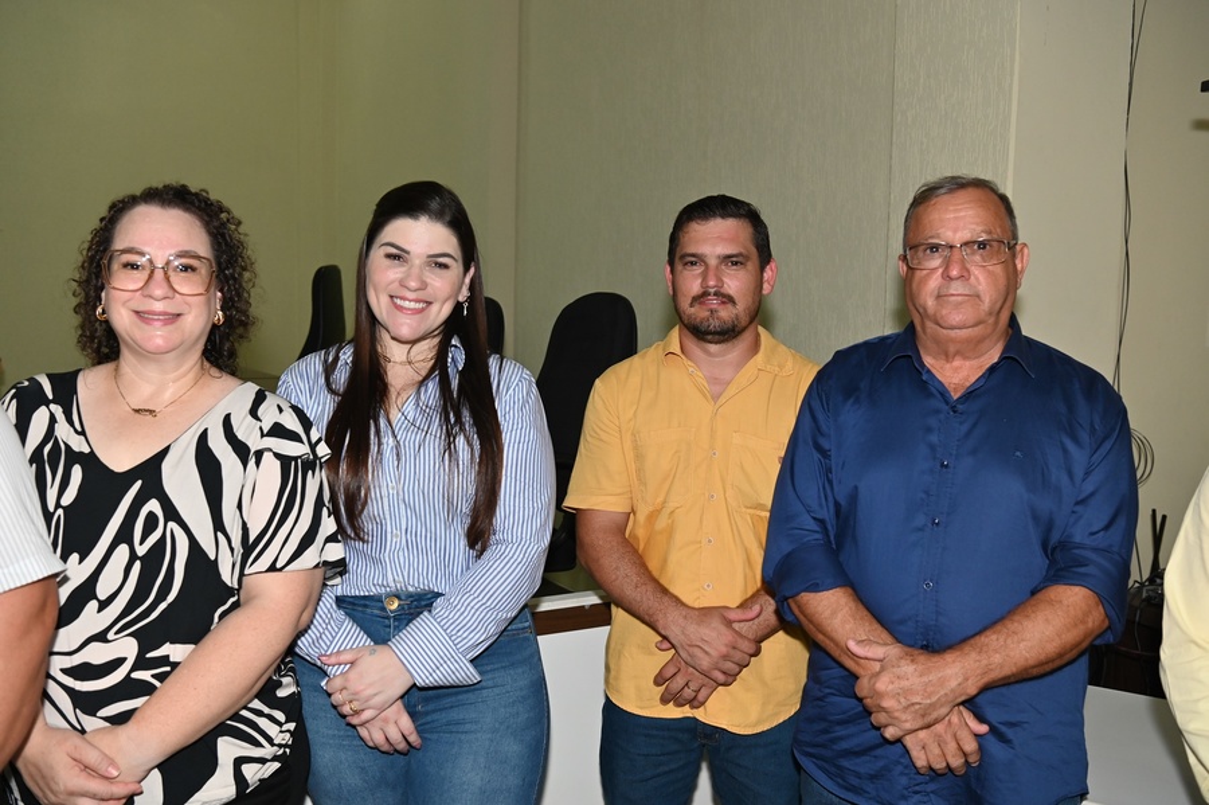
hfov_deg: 55.8
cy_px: 402
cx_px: 604
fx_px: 1141
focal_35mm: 34
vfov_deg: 38.8
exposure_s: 1/200
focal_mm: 34
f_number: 4.5
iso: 1250
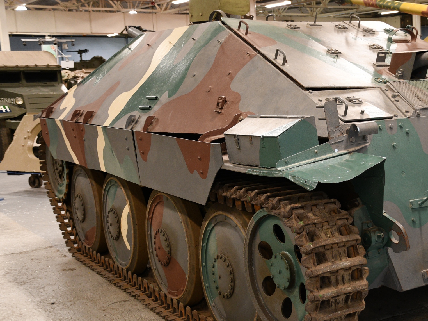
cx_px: 333
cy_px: 183
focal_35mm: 56
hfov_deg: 33.5
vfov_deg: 26.1
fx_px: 692
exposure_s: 1/25
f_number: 3
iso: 640
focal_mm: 25
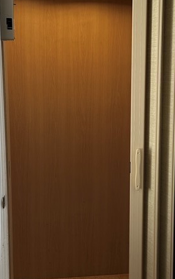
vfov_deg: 35.1
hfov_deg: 22.3
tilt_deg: -9.9
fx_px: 442
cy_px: 153
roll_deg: -0.2
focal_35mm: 58
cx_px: 121
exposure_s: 1/120
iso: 100
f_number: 1.78
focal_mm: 6.86
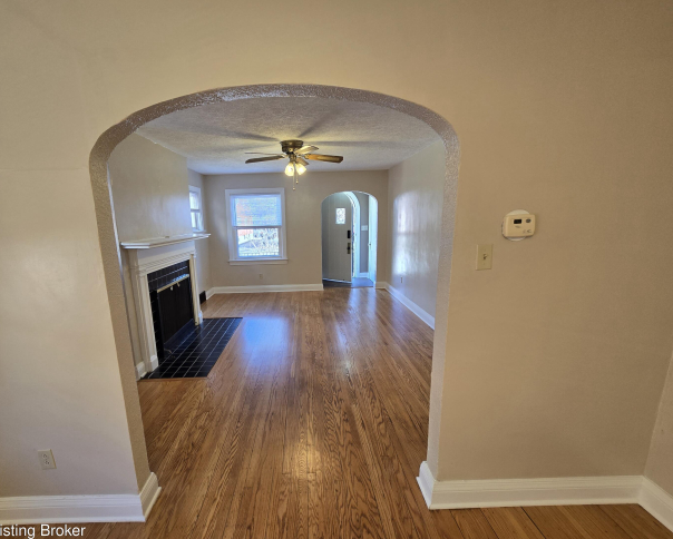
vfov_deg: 88.0
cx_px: 310
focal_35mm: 14
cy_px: 277
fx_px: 279
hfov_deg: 100.5
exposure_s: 1/60
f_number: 2.2
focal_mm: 2.2
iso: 80
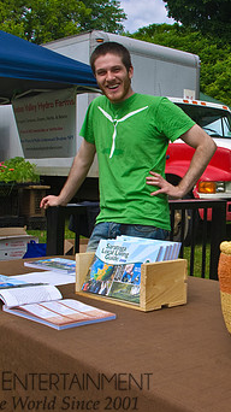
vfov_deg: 42.9
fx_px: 523
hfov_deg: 24.1
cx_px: 214
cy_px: 198
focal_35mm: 48
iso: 125
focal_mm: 18
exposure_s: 1/160
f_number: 11
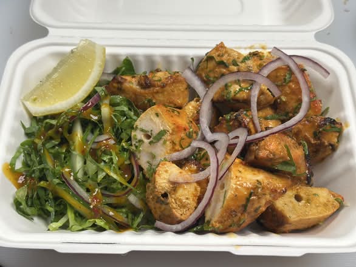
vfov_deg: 30.3
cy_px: 134
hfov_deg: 39.6
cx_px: 178
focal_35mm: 48
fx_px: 494
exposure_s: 1/120
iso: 100
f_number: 1.78
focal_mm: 6.86
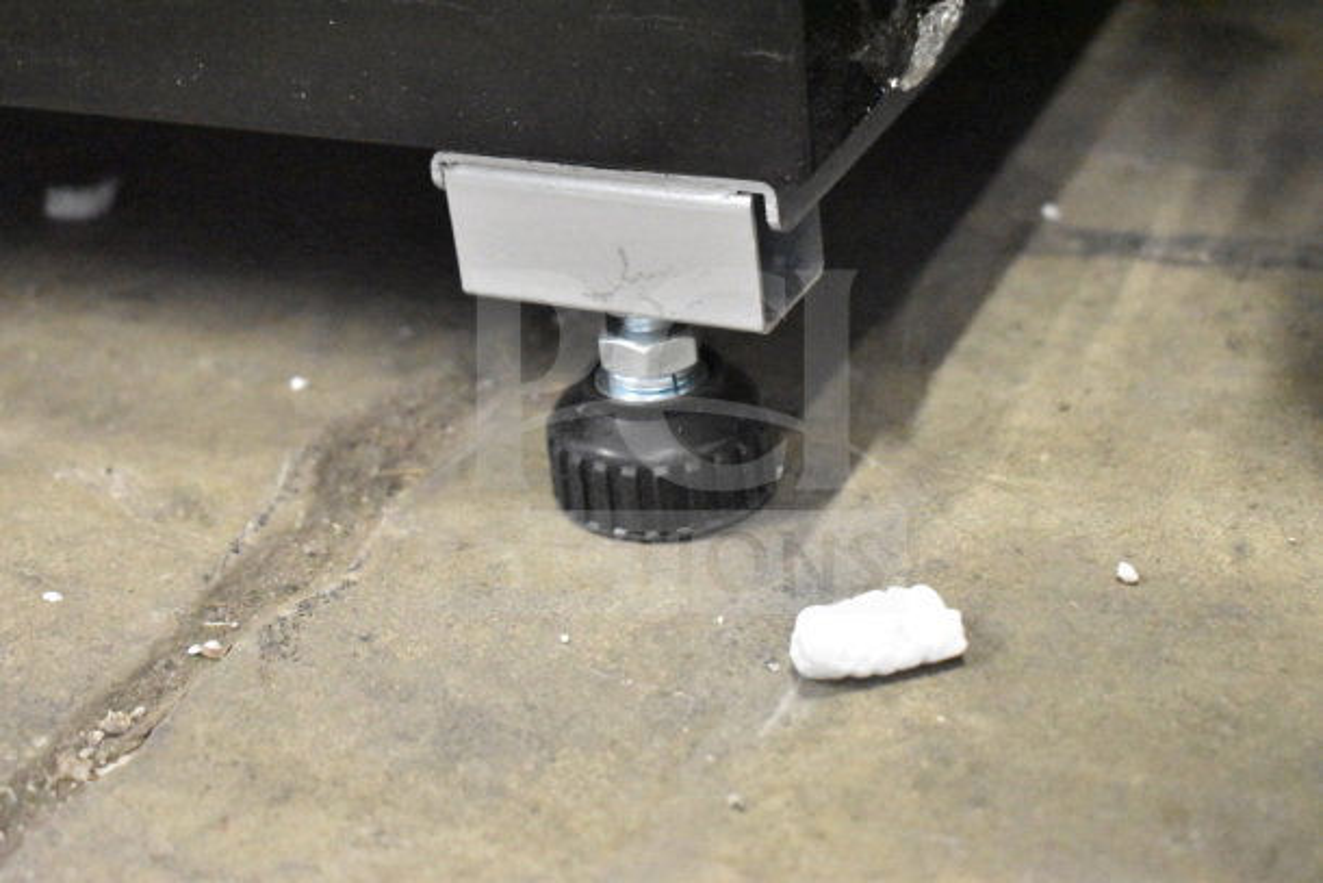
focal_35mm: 68
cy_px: 442
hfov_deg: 29.9
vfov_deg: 20.2
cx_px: 662
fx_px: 2481
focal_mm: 45
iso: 16000
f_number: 5
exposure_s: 1/80
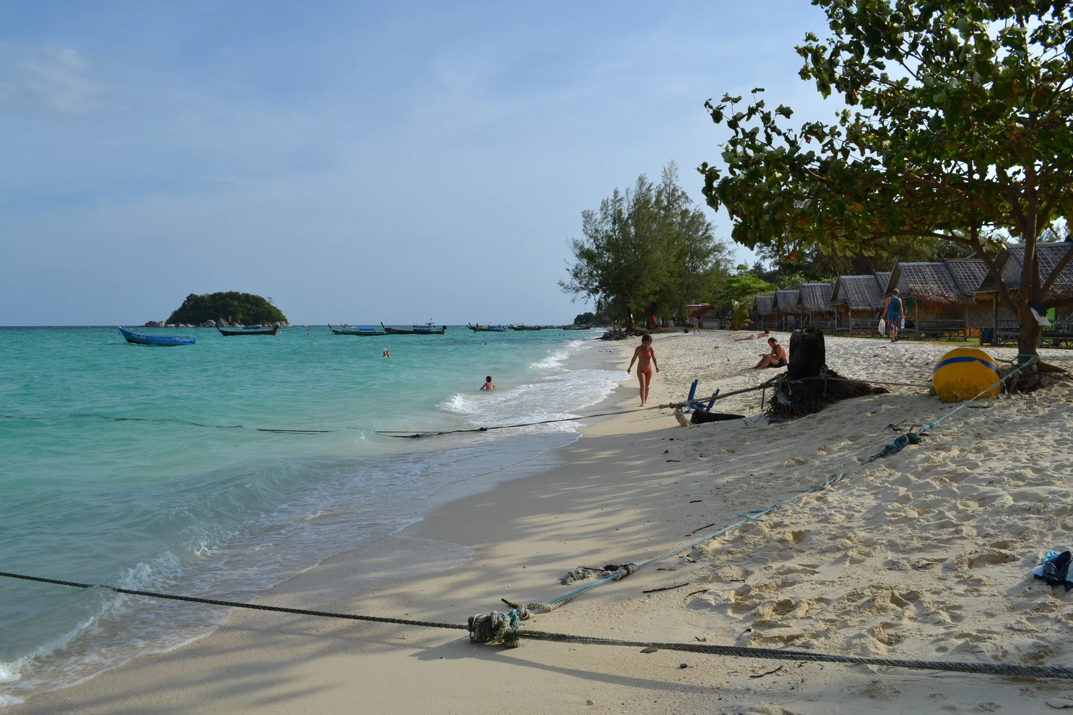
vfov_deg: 47.9
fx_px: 805
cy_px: 358
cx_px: 536
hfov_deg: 67.4
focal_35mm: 27
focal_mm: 18
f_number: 9
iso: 100
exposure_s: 1/320
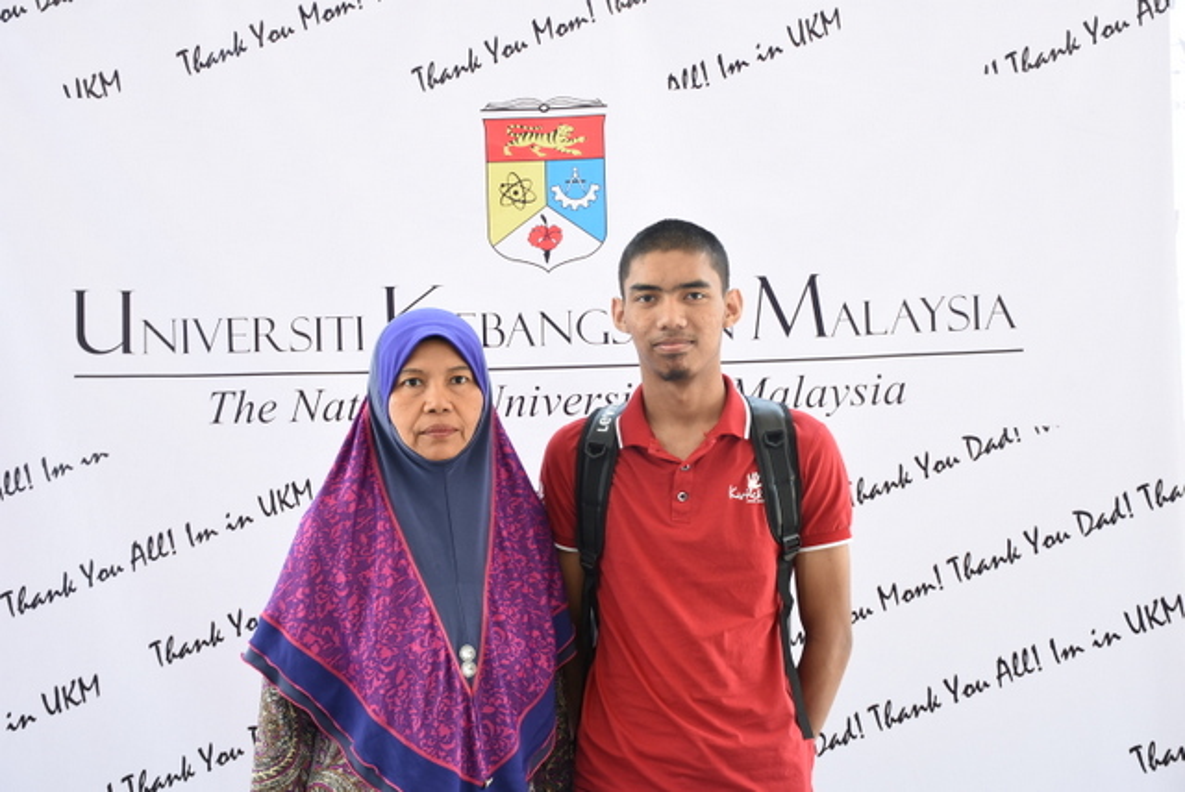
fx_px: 1878
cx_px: 592
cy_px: 396
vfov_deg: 23.8
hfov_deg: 35.0
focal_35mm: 57
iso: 320
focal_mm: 38
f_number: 5
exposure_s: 1/60
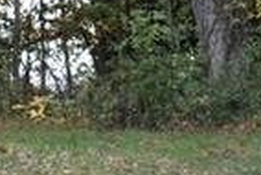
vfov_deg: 4.2
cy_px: -254
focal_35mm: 324
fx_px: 2351
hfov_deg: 6.1
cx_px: -316
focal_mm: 30
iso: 400
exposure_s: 1/125
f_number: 5.6
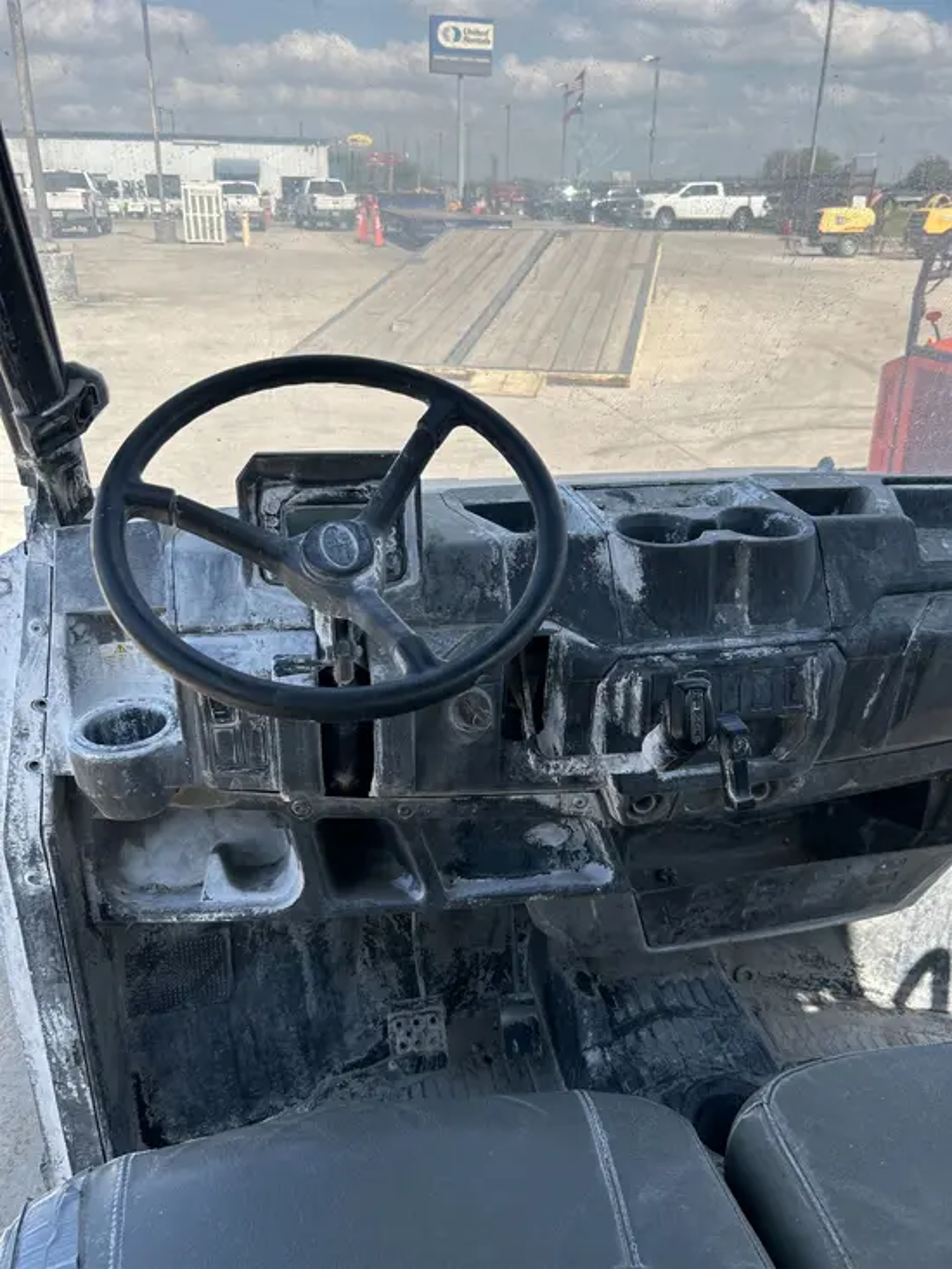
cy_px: 634
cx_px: 476
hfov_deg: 53.1
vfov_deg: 67.3
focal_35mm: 26
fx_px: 953
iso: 50
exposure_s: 1/2695
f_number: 1.5
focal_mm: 5.7
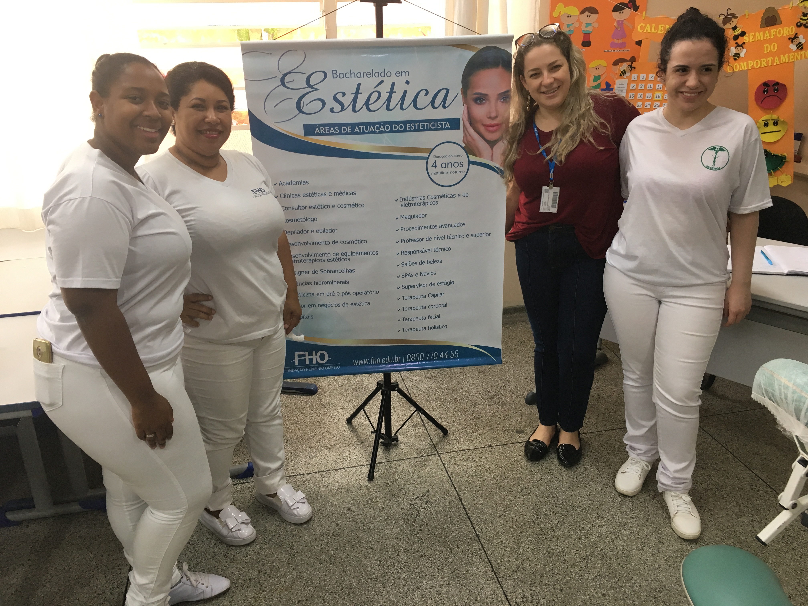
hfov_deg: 61.7
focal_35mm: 29
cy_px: 303
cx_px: 404
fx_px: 677
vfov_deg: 48.2
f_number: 2.2
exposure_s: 1/30
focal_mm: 4.15
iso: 50
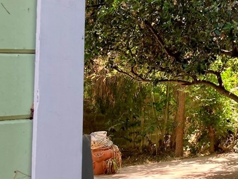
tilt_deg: +7.8
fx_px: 495
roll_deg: +2.1
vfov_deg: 20.1
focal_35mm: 72
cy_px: 20
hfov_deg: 24.3
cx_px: 293
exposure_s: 1/132
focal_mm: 3.99
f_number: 1.8
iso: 40
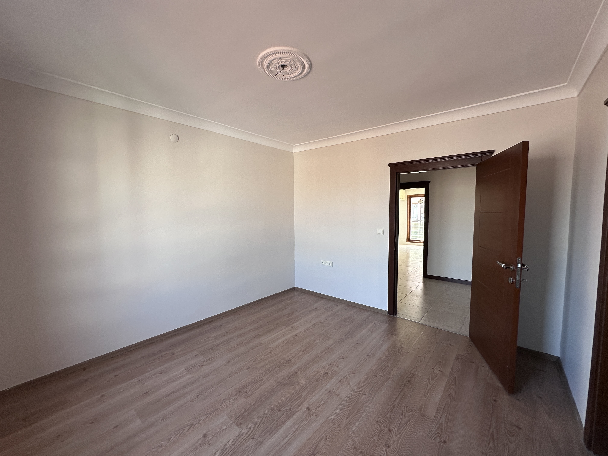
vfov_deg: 85.7
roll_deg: +0.4
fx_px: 246
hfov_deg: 102.1
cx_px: 304
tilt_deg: -3.3
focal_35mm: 14
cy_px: 228
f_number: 2.2
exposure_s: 1/99
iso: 100
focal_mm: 2.22
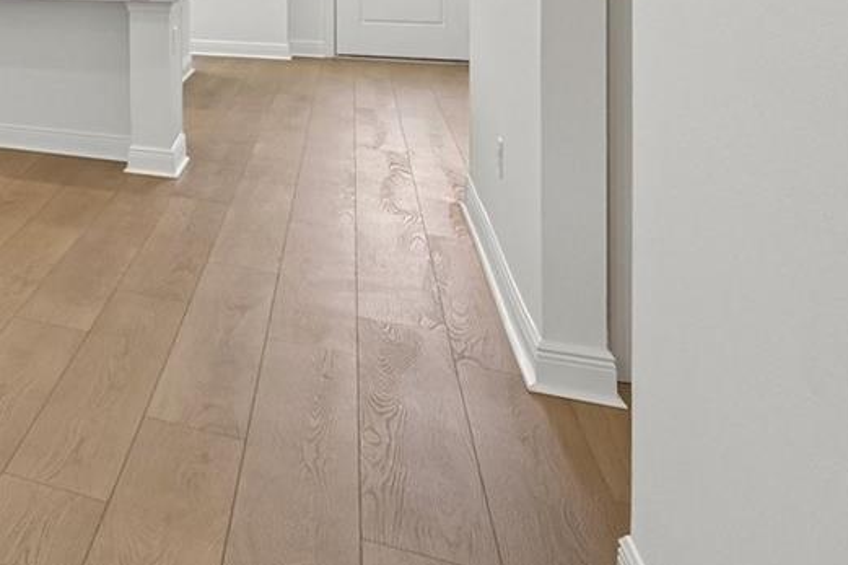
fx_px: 1013
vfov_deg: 27.8
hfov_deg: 28.3
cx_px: -443
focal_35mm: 43
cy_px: -93
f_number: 8
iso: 400
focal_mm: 14
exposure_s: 1/80
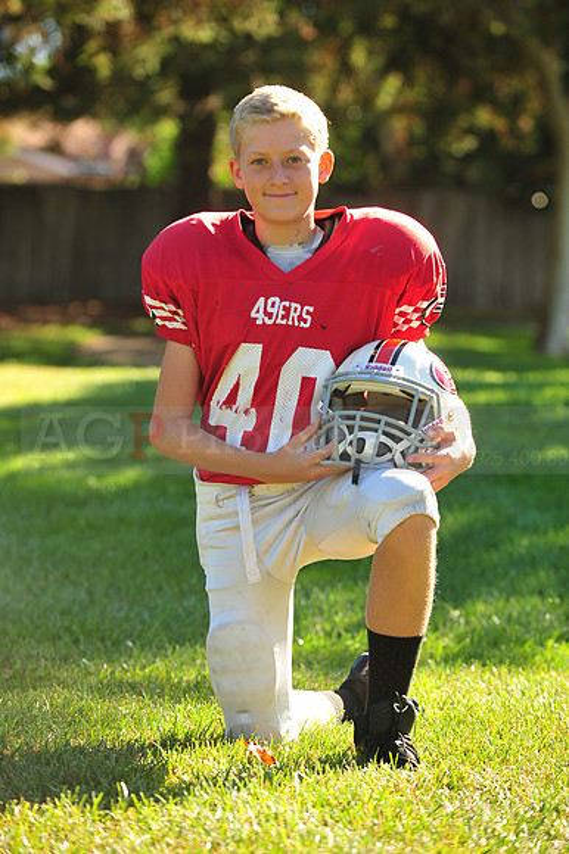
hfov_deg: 8.8
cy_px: 427
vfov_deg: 13.3
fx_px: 3679
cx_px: 284
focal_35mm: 155
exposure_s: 1/320
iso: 200
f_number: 4.5
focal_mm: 155
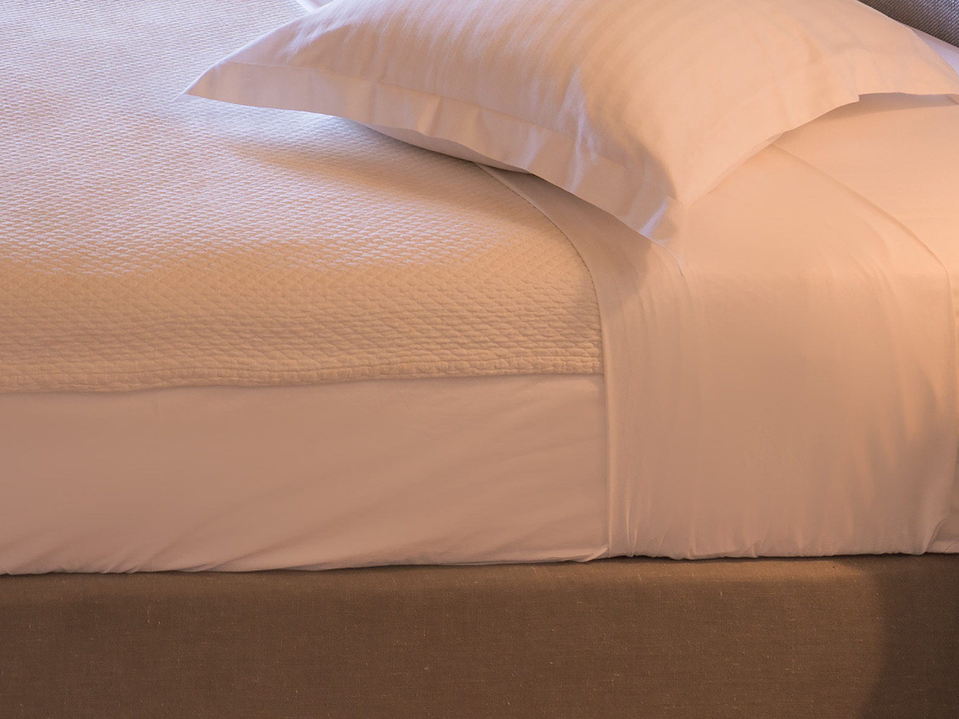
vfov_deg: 18.0
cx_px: -247
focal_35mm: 68
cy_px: -502
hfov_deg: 25.2
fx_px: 1884
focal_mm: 15
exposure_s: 1/1.25
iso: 100
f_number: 10
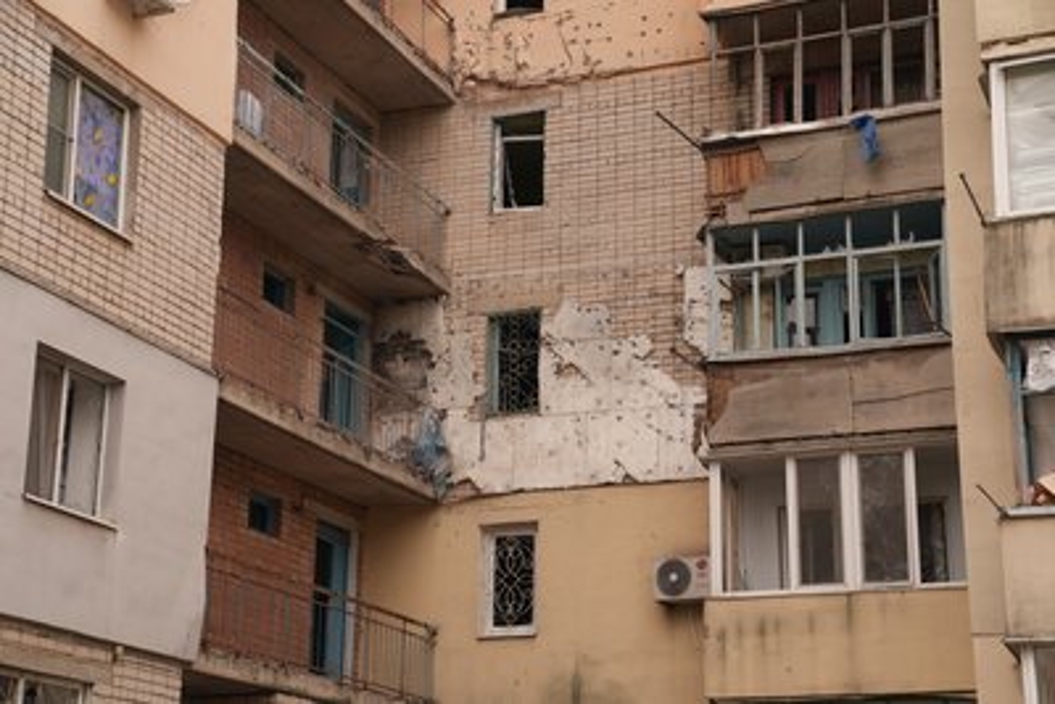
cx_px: 528
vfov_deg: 19.5
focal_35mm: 70
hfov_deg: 28.8
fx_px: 2052
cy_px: 352
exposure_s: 1/200
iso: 80
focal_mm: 70
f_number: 4.5
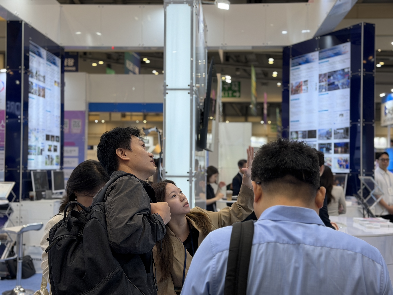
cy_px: 148
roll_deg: -0.8
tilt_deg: +1.7
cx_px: 196
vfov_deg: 30.3
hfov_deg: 39.7
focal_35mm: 48
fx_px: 545
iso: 100
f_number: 1.78
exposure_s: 1/200
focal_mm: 6.76
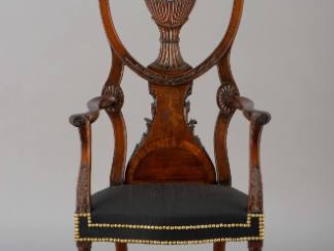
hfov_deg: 12.9
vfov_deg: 9.7
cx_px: 168
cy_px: 129
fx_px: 1478
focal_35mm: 153
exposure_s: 1/125
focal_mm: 105
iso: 100
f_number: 14
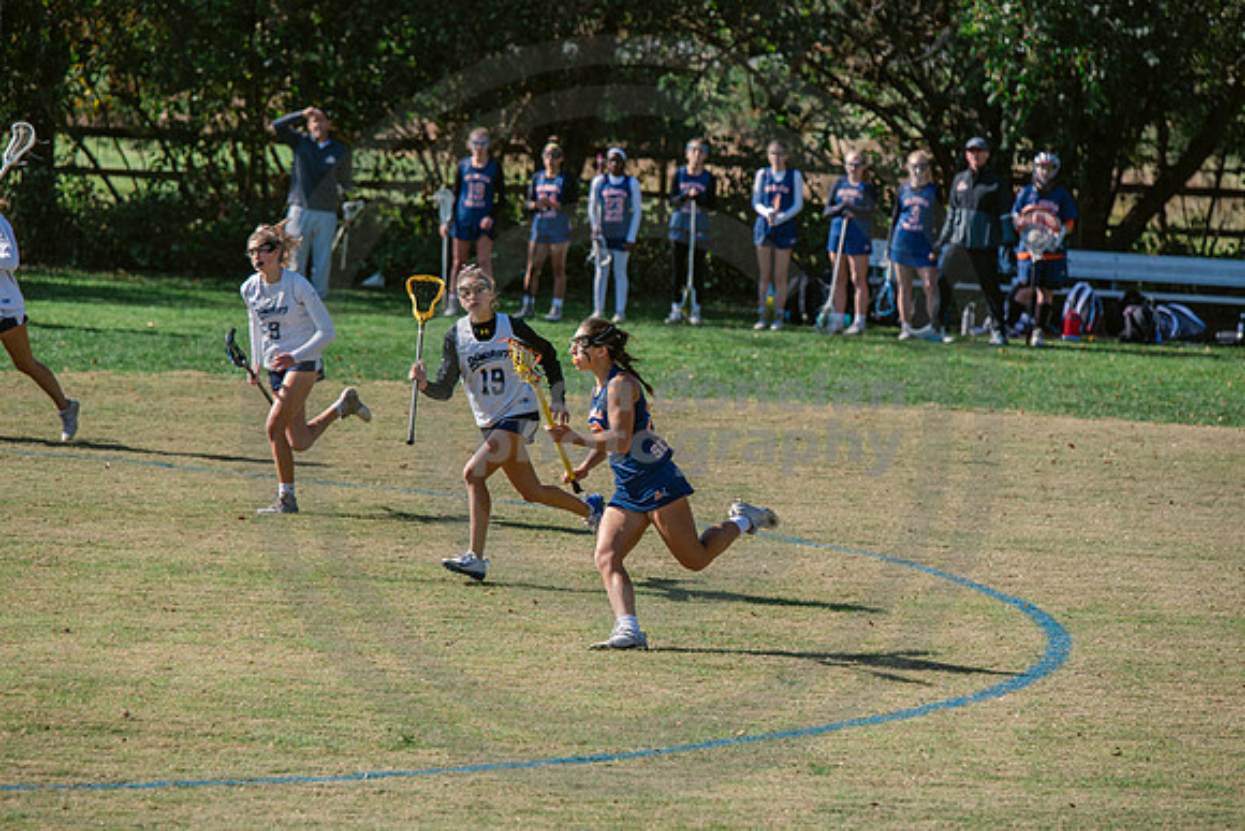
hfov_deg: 10.3
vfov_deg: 6.9
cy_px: 416
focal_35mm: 200
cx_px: 623
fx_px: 6918
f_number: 5
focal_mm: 200
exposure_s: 1/1600
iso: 250
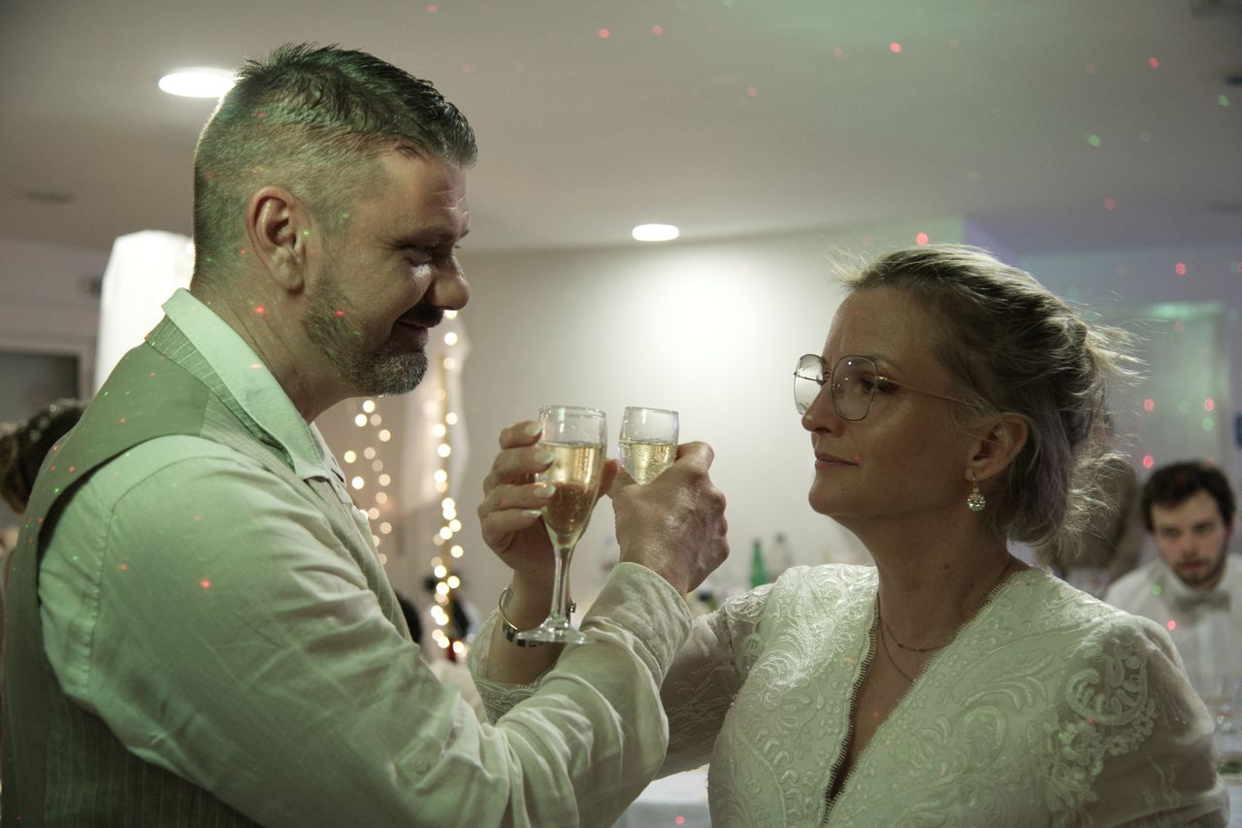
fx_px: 1656
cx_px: 621
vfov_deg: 28.1
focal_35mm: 48
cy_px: 414
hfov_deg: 41.1
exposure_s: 1/125
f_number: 4
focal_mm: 48
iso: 3200
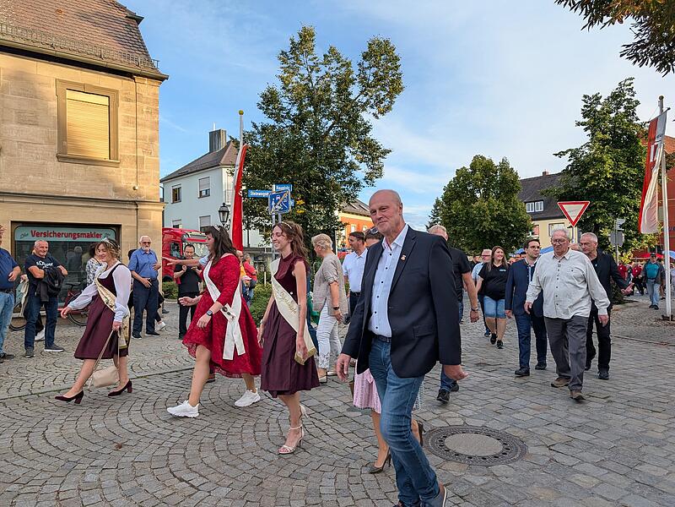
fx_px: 468
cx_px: 338
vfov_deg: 56.8
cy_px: 254
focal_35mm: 24
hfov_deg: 71.6
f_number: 1.68
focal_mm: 6.9
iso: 21
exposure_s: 1/315
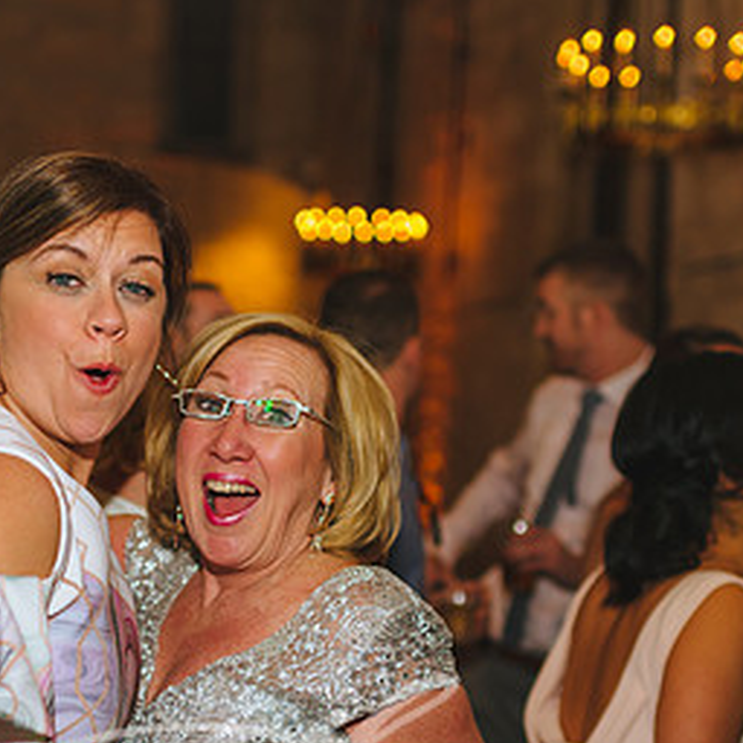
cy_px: 479
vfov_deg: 24.2
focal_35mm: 71
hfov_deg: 24.3
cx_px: 335
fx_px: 1724
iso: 640
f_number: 2
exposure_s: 1/200
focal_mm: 35
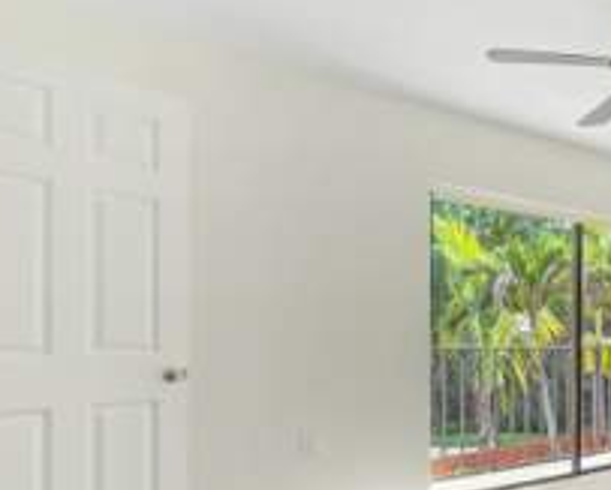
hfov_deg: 45.6
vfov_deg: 46.4
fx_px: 561
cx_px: 644
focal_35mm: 31
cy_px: 329
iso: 250
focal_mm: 14
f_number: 9
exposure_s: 1/13
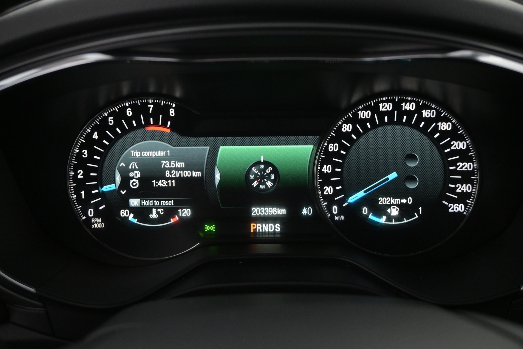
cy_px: 174
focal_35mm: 41
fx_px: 599
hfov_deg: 47.2
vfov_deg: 32.4
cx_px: 262
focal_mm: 27.5
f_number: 4.5
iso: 2500
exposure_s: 1/60
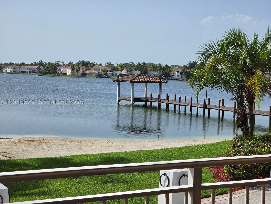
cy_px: 102
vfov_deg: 21.3
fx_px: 540
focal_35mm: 69
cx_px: 136
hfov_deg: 28.2
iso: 25
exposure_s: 1/1567
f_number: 2.4
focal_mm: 7
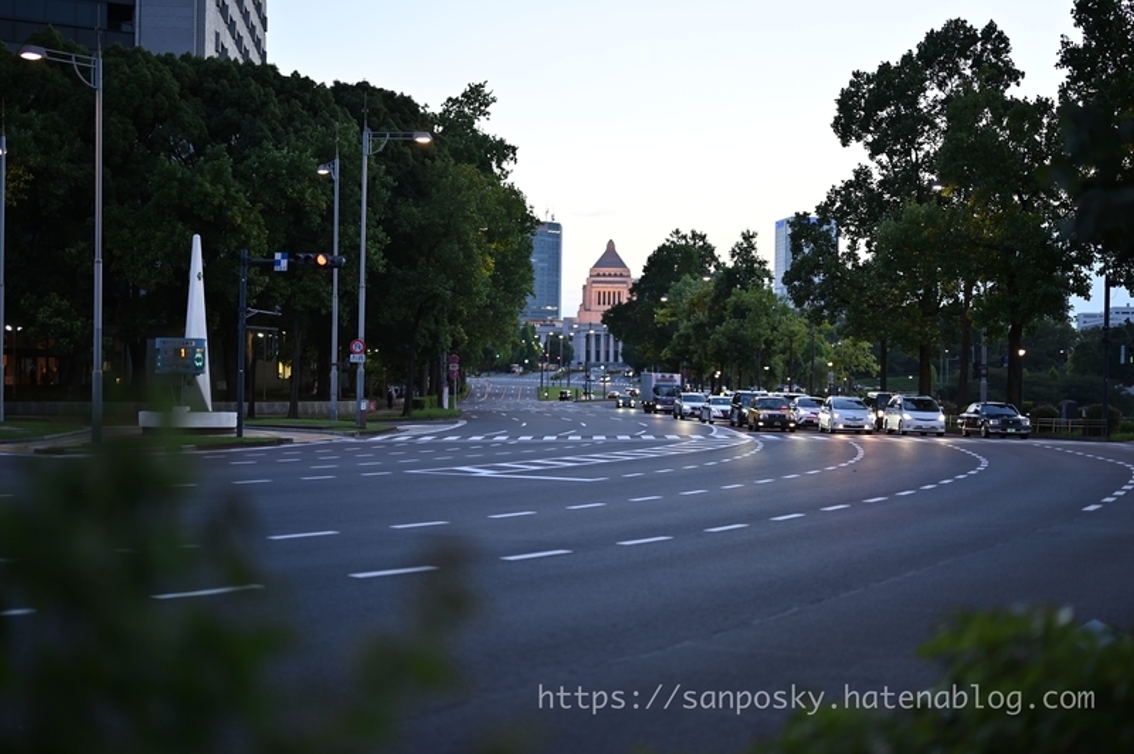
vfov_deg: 26.9
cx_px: 567
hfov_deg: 39.6
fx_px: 1574
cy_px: 377
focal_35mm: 50
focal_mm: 50
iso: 100
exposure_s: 1/125
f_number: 1.2
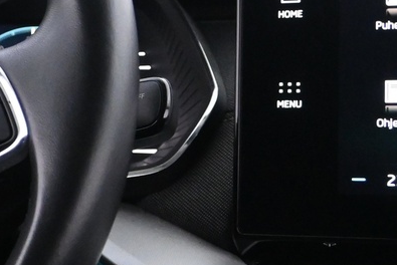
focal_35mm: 129
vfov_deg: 10.6
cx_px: -251
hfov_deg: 14.5
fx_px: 1424
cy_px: 140
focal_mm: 21
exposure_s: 1/30
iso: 3200
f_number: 4
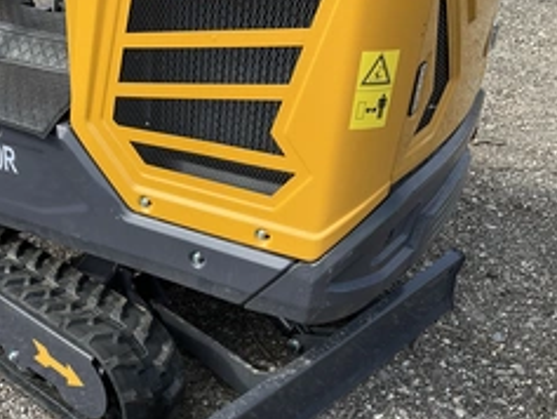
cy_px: 306
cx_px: 146
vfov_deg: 29.3
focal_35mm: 49
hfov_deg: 38.0
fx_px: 789
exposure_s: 1/869
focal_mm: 3
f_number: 1.8
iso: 25
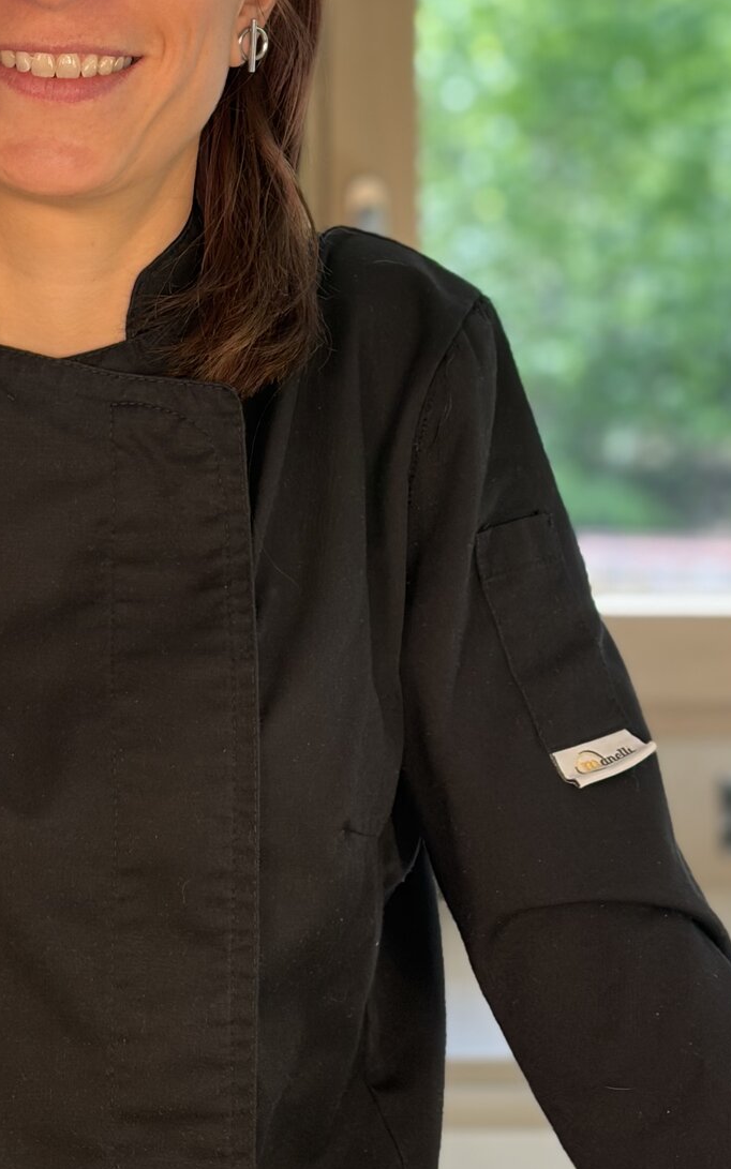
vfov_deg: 20.5
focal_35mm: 101
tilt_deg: +0.3
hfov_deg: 12.8
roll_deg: +0.1
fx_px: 3219
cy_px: 333
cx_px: 40
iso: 50
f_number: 1.6
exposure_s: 1/88
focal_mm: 5.96
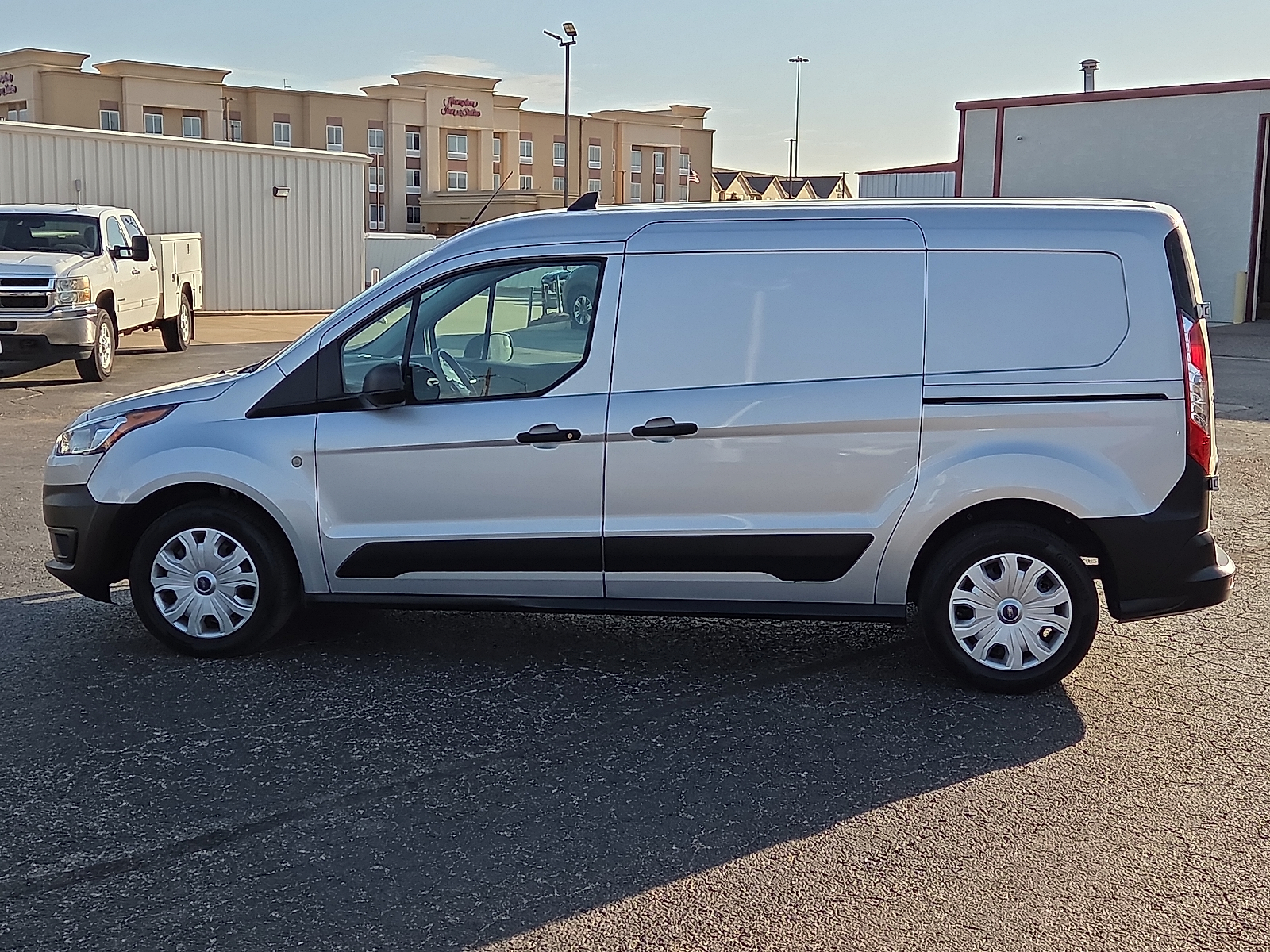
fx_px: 1614
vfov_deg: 32.9
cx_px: 635
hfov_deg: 42.9
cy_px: 476
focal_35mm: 44
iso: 25
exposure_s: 1/1667
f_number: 1.8
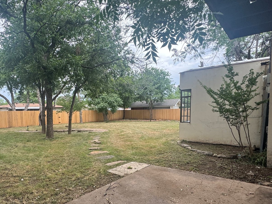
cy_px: 126
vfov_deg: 56.2
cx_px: 108
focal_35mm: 24
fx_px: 189
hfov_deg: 70.8
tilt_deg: -3.5
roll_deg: +1.0
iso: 40
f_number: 2.2
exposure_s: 1/357
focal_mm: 2.22
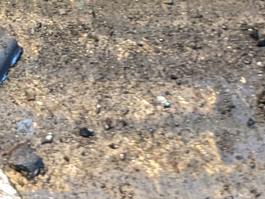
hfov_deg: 12.8
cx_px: 73
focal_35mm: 154
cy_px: -274
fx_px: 1179
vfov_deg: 8.8
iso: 52
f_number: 1.73
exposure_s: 1/24
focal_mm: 4.38
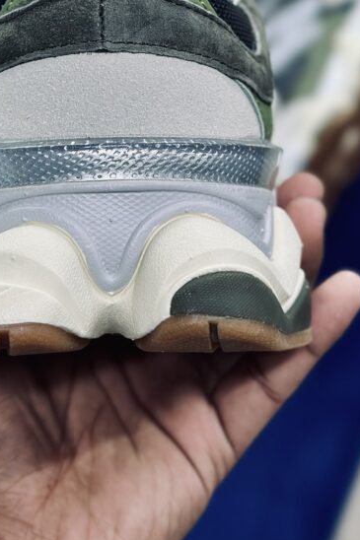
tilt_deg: -54.1
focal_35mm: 85
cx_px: 111
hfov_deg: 16.0
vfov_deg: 23.5
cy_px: 97
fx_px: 1276
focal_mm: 6.86
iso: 64
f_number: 1.78
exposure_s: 1/100
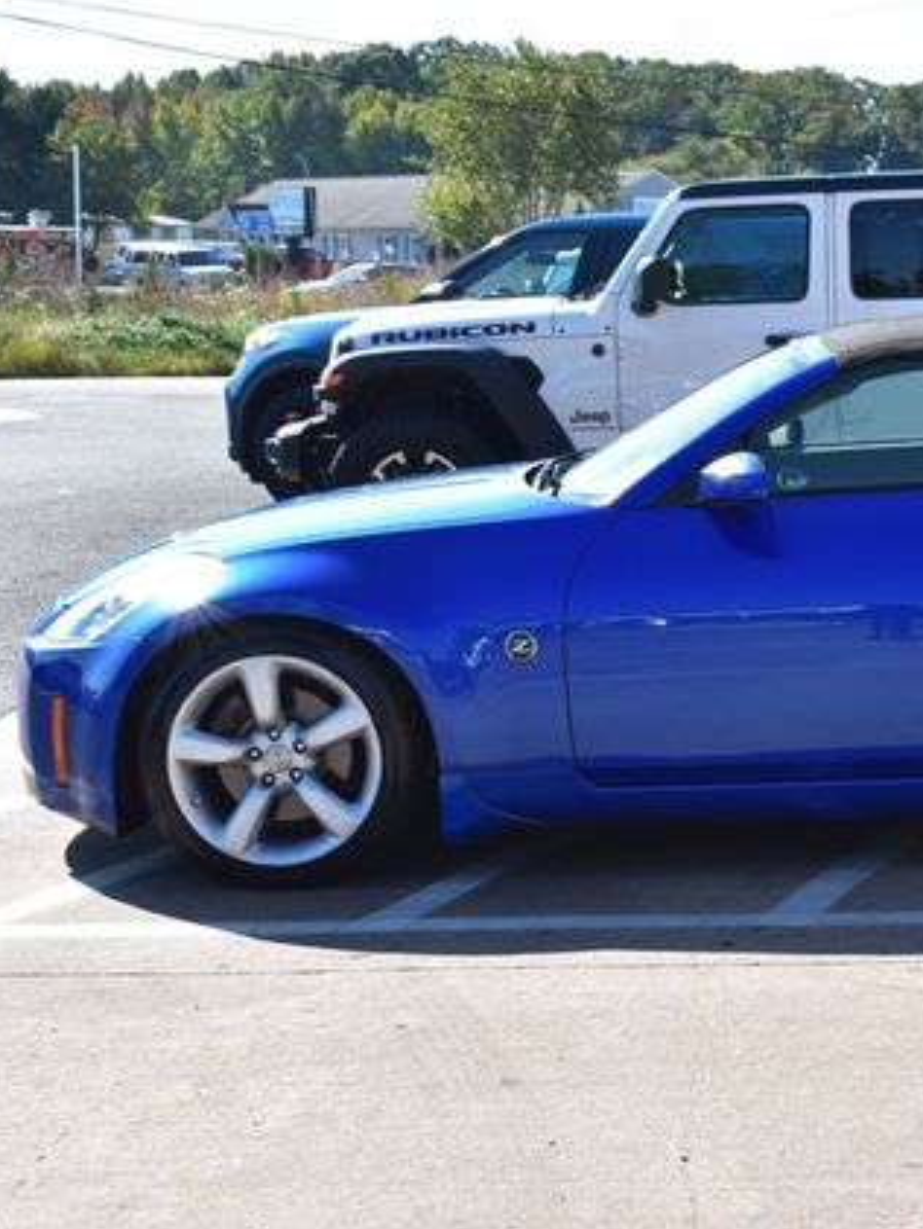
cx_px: 900
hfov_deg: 18.8
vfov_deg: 25.4
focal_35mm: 77
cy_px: 616
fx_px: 2727
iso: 400
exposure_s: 1/320
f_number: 10
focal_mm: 35
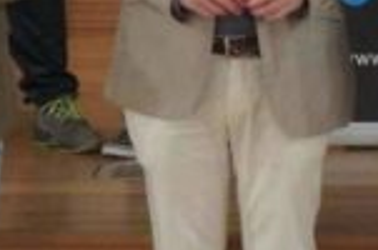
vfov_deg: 6.8
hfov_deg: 10.4
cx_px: 240
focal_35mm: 199
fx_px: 2085
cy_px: -125
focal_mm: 39
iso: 12800
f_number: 4
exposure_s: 1/125
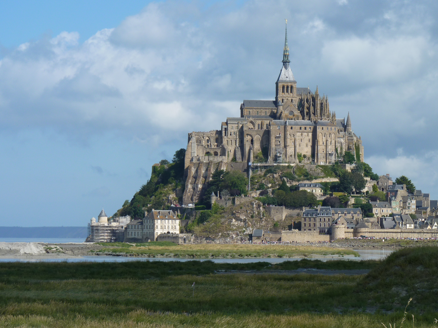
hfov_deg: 12.5
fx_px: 1999
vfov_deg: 9.4
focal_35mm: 158
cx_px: 266
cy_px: 159
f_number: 5.6
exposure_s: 1/500
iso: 80
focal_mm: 23
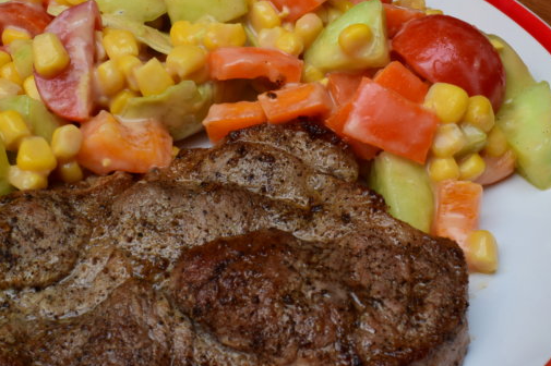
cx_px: 217
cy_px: 144
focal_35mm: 56
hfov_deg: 35.7
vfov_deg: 24.2
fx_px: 853
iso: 125
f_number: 25
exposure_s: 1/8
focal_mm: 25
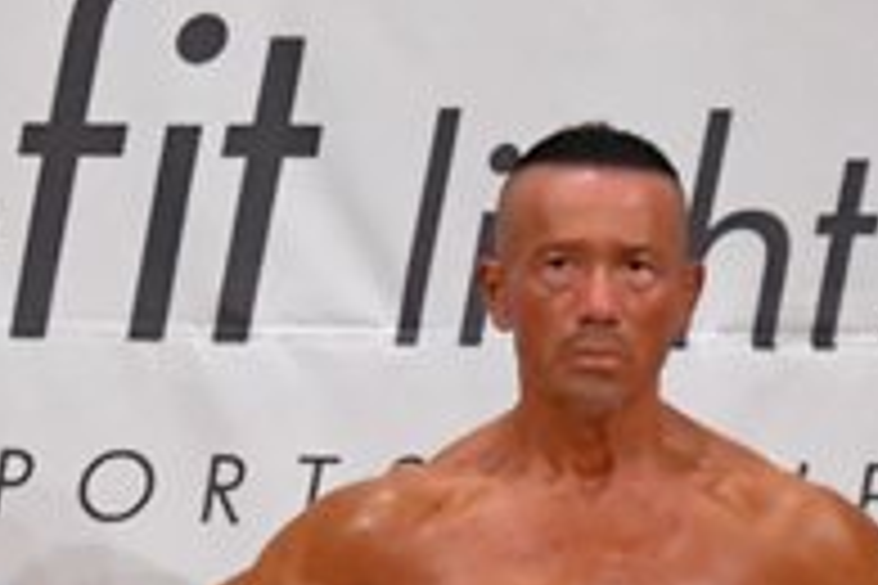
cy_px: 922
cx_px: -804
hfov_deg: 1.8
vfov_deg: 1.2
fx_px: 27655
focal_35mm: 1134
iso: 10000
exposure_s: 1/400
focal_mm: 190
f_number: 5.6
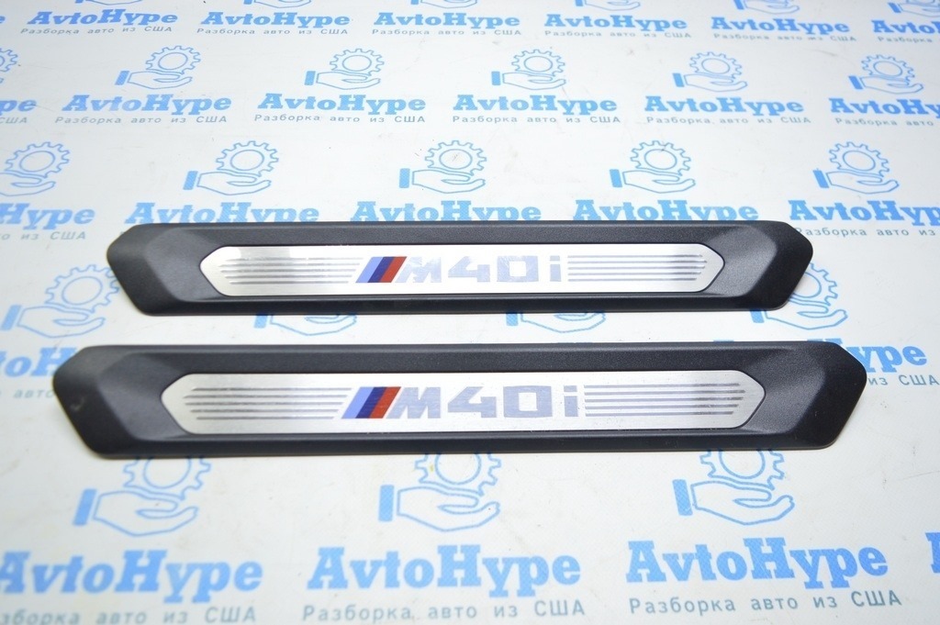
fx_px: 783
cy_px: 312
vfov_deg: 43.5
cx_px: 470
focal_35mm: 30
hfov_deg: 62.0
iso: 400
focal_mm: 20
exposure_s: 1/40
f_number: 3.8
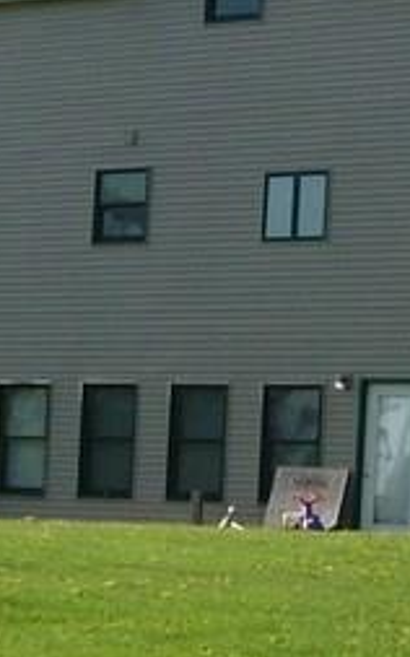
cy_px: 229
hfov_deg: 8.0
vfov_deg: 12.8
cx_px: 477
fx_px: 2916
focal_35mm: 163
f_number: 4.8
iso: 79
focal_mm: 7.8
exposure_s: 1/456
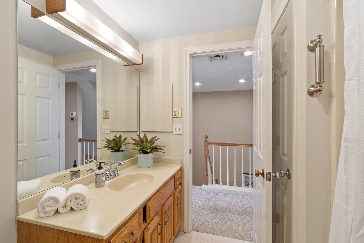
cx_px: 182
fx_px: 152
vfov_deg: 77.3
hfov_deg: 100.4
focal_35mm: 15
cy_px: 122
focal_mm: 10
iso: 320
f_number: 8
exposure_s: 1/1.25
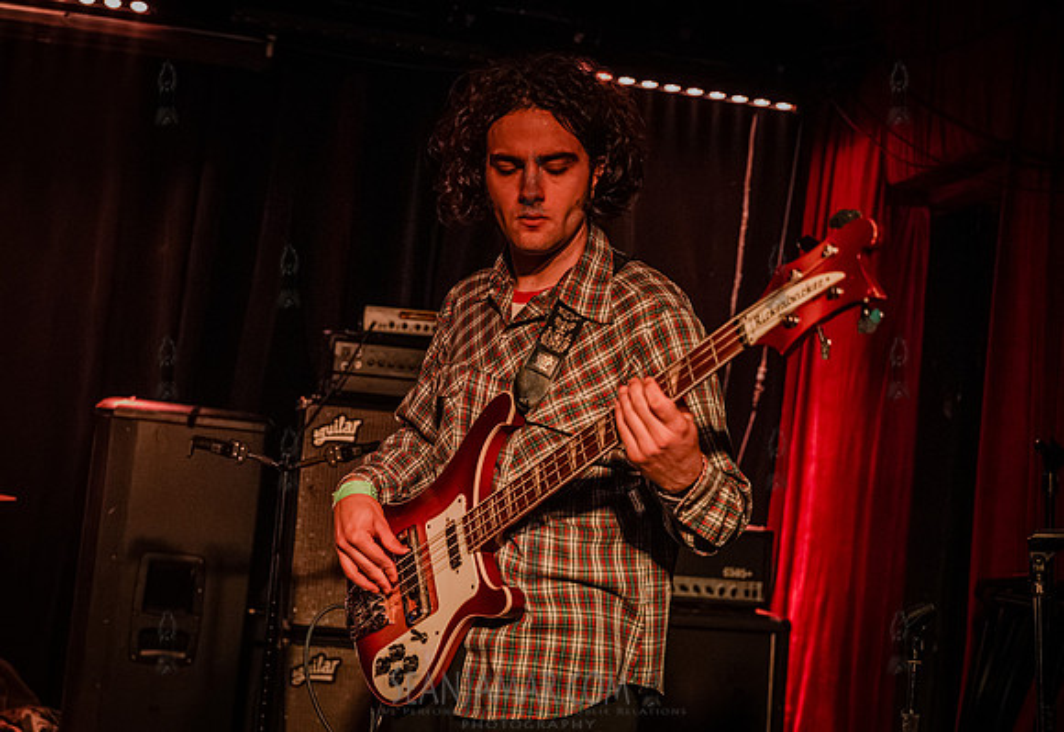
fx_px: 1531
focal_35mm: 51
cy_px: 375
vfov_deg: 26.9
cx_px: 501
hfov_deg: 38.3
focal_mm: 49
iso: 16000
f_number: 3.2
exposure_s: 1/200
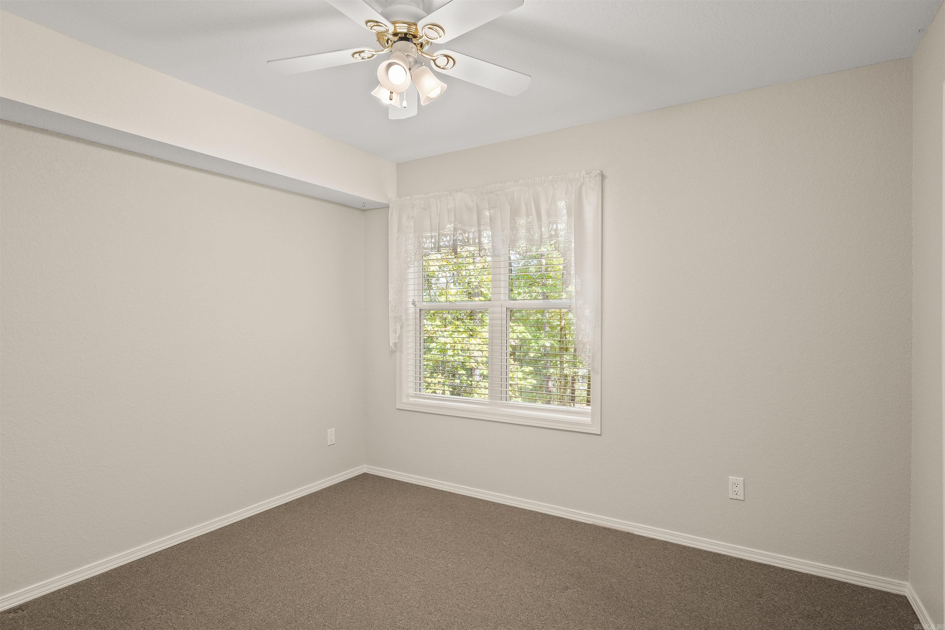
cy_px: 315
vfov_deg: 65.9
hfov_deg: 88.4
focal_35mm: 18
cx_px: 472
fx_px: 486
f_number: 8
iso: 1250
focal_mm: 18.5
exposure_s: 1/20
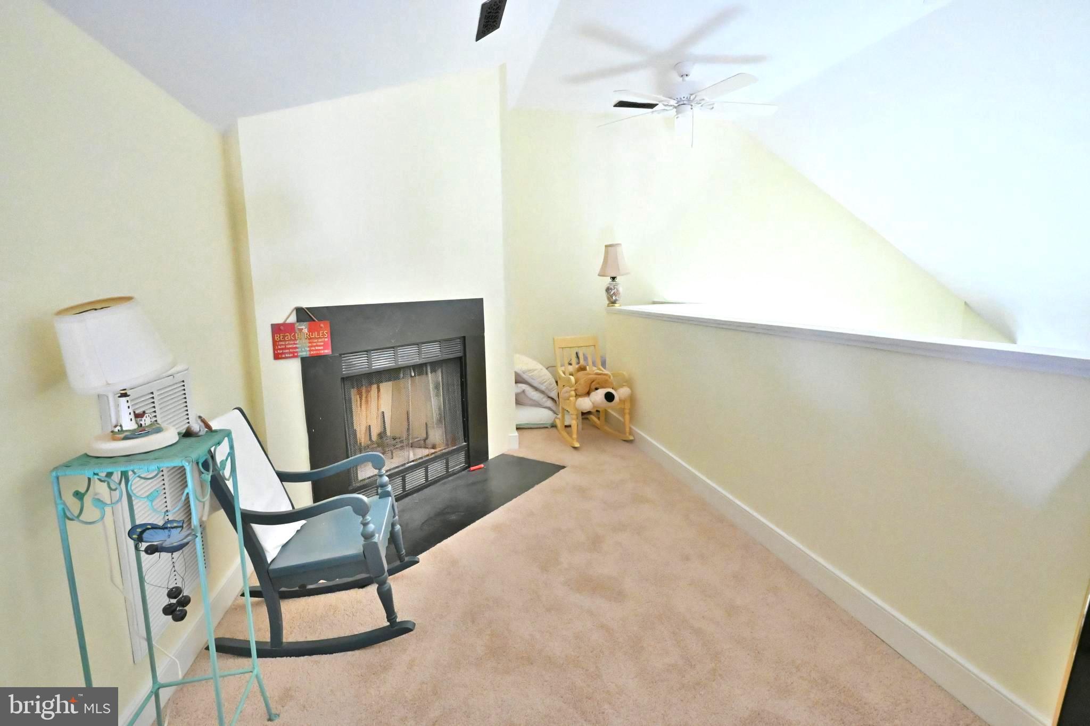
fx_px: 515
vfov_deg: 70.4
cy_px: 363
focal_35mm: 17
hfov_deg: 93.3
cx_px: 545
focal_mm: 17
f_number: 9
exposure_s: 1/80
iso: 22800
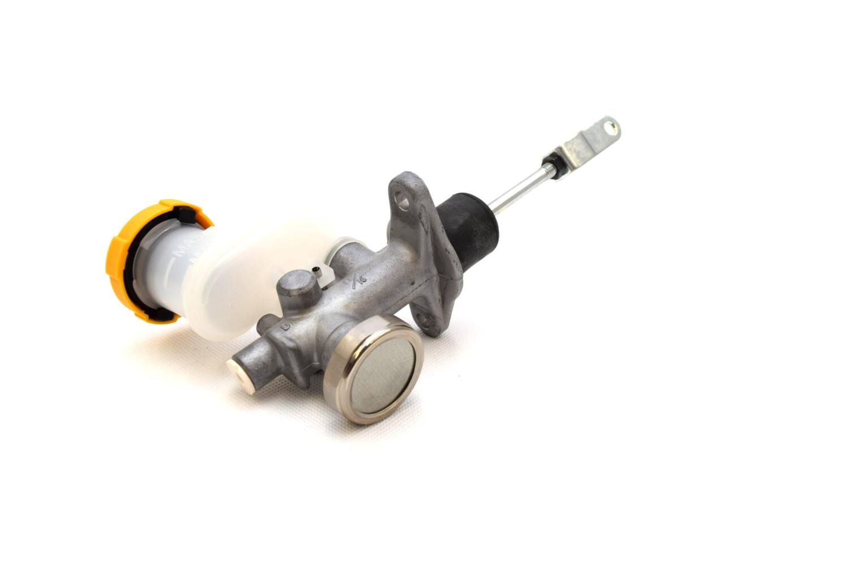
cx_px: 424
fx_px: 742
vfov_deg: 41.8
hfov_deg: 59.5
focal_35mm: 32
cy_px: 283
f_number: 8
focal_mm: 21
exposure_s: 1/250
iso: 400
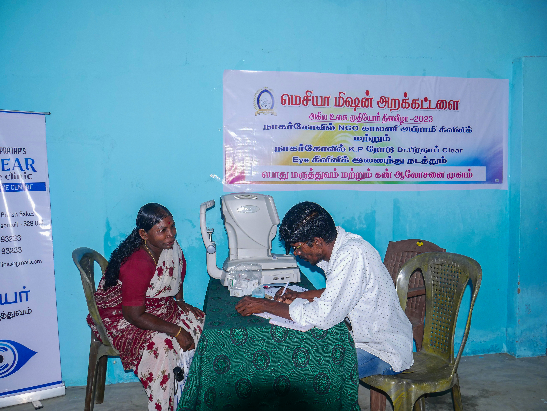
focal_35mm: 32
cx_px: 274
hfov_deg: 56.8
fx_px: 506
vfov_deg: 44.2
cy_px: 206
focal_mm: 16
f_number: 4.7
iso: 400
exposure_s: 1/125
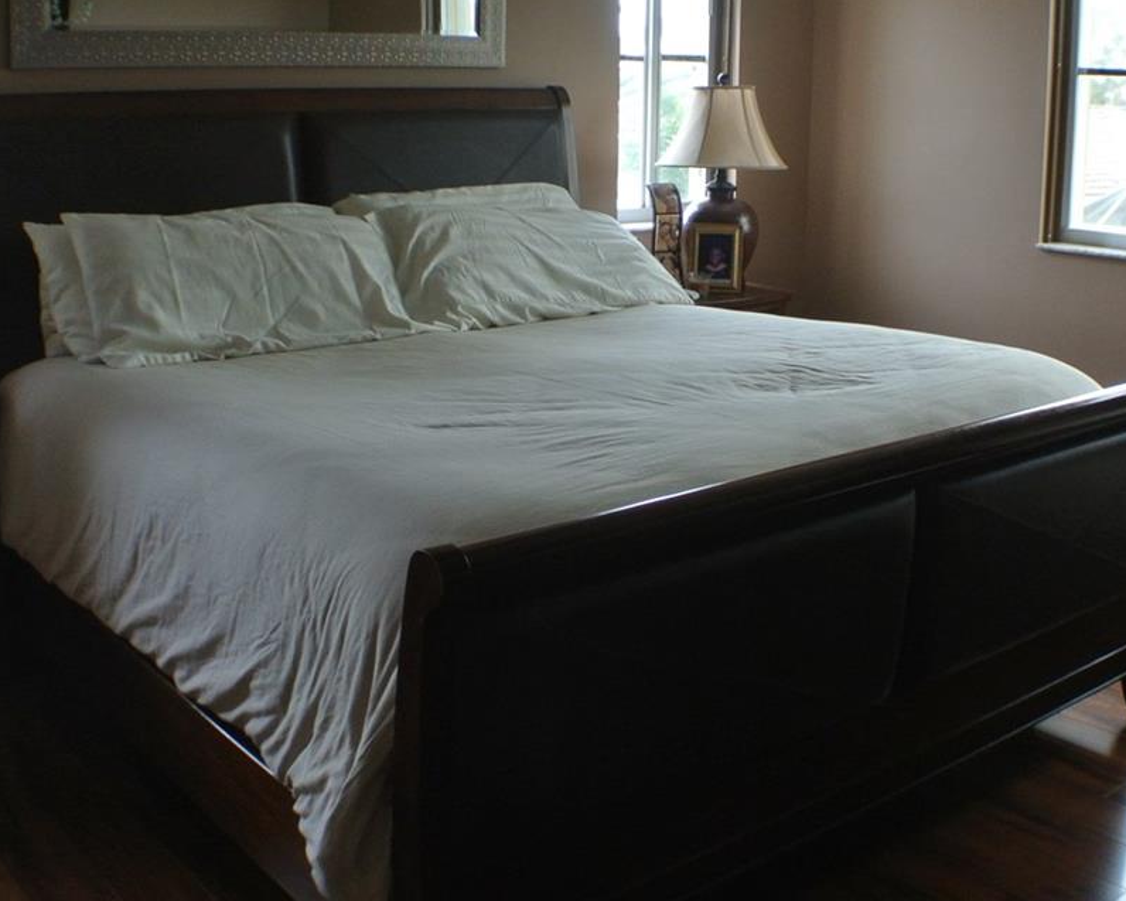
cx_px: 598
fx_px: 1700
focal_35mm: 51
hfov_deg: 36.6
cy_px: 345
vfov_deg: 29.6
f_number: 3.5
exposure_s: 1/125
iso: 400
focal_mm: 10
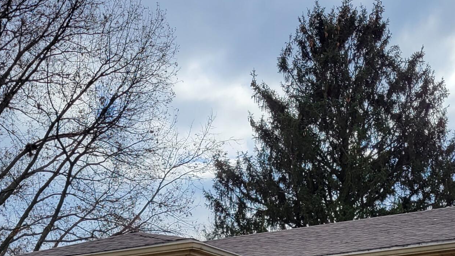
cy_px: 400
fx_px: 820
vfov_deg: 16.0
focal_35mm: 68
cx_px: 274
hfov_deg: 30.9
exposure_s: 1/1429
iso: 40
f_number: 1.8
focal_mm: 5.4
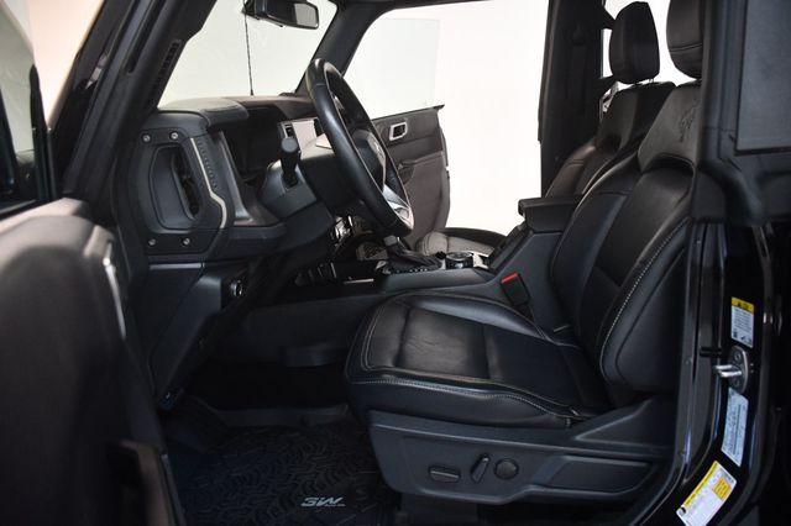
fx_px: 593
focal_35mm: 27
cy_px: 263
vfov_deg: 47.9
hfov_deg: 67.4
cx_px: 396
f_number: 3.5
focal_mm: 18
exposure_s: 1/100
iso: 3200
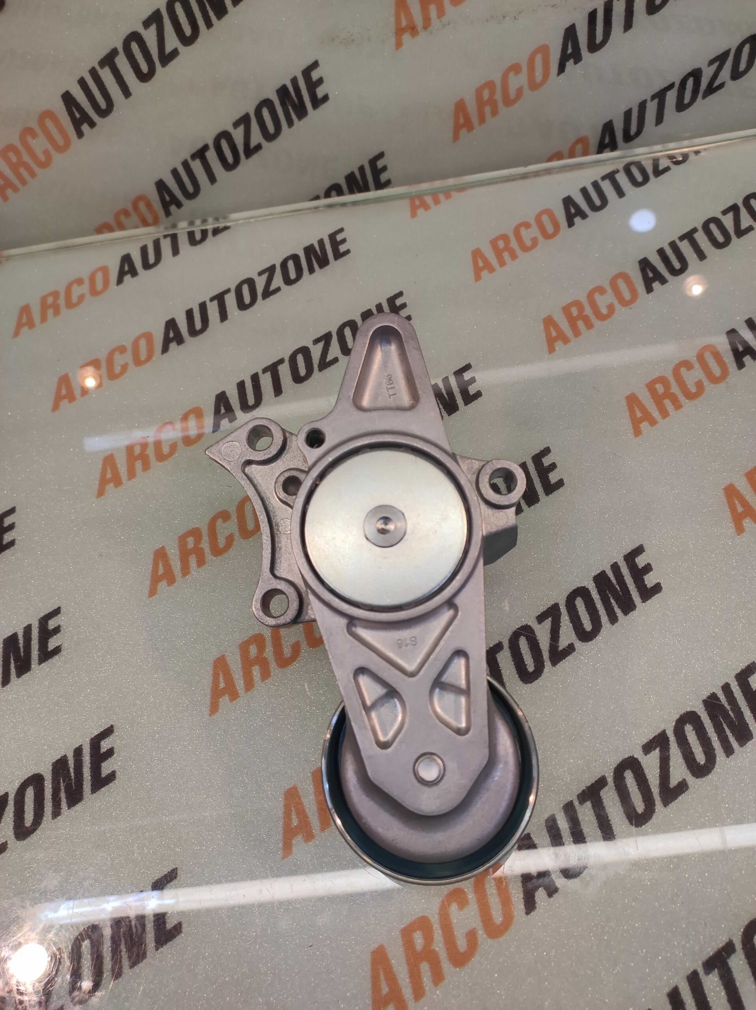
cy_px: 505
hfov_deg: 74.7
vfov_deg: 91.1
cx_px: 378
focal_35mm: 17
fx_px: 496
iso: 86
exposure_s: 1/50
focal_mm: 4.74
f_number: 1.79
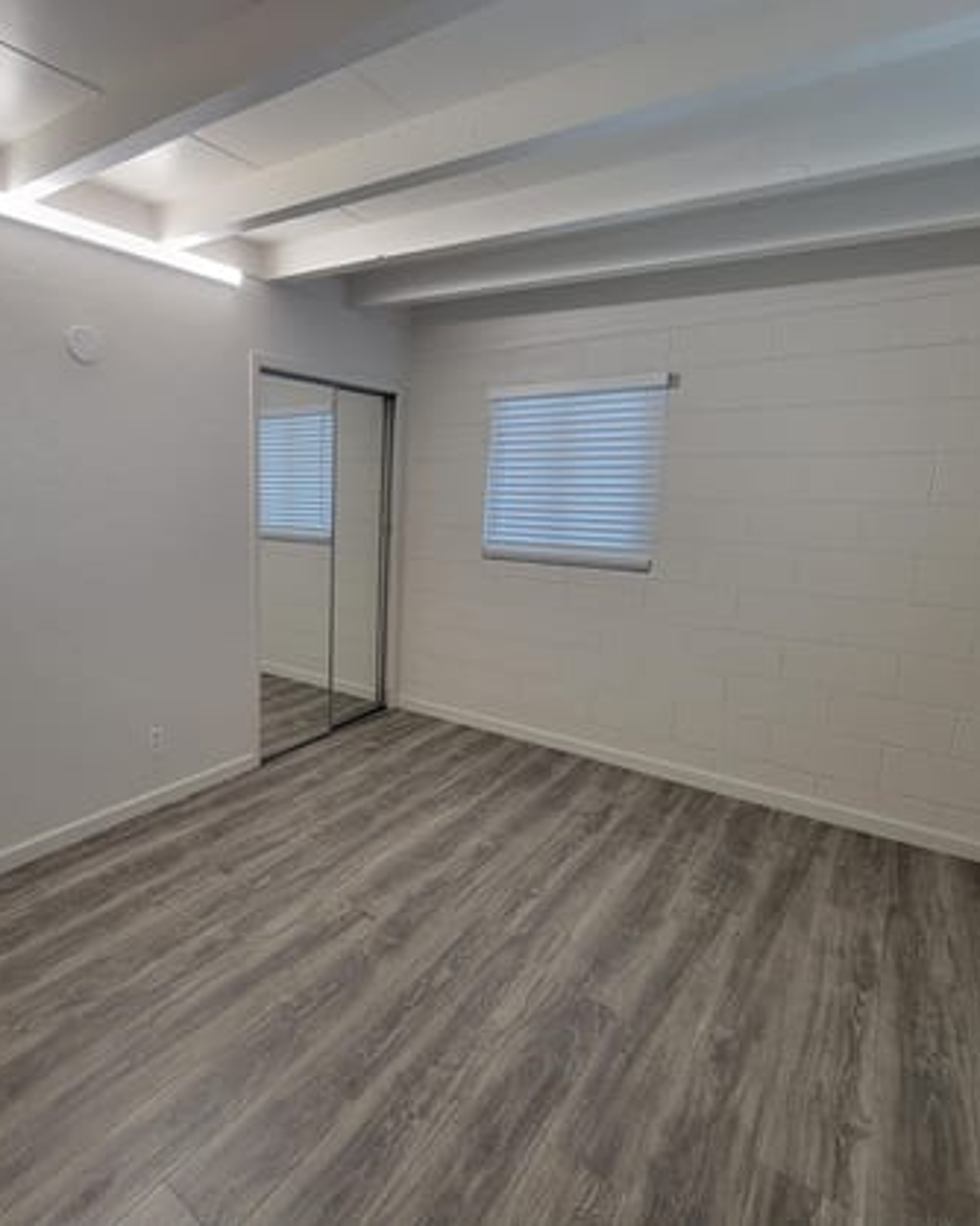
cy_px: 613
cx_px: 317
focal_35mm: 17
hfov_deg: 74.3
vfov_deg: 89.7
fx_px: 617
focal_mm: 2.2
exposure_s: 1/60
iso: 100
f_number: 2.2
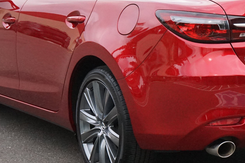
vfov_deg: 9.3
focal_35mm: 147
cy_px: 50
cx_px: 177
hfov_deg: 13.9
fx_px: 1000
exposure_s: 1/5000
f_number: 8
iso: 6400
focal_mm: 63
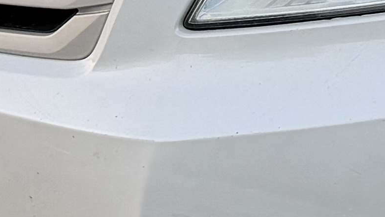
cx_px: 538
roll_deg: +0.7
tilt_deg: -19.8
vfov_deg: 6.2
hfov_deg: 10.9
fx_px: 1950
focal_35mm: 191
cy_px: -193
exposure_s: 1/185
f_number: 1.78
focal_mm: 6.76
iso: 64
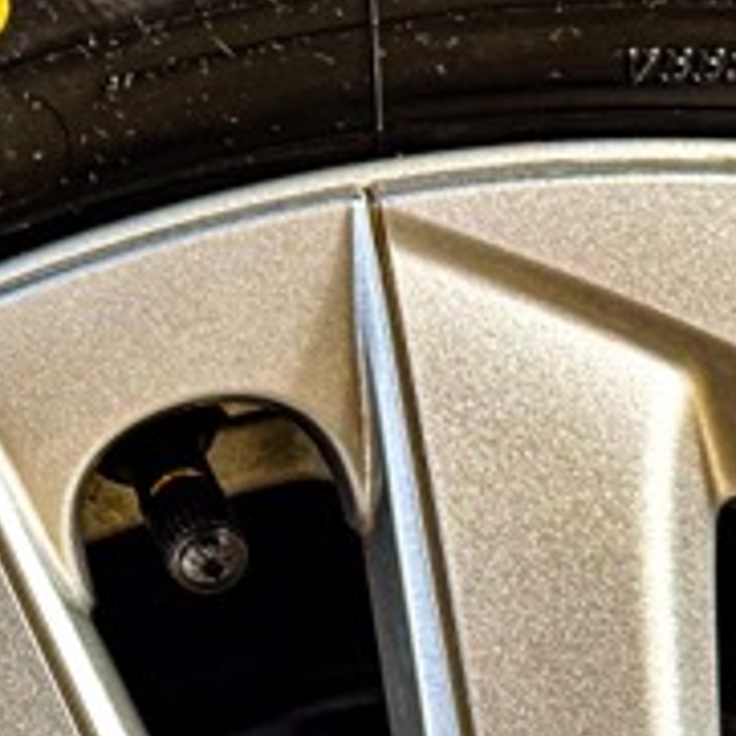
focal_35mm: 150
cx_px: -236
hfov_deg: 11.3
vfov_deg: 11.6
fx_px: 3608
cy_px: 317
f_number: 1.8
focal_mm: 6.86
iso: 160
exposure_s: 1/60
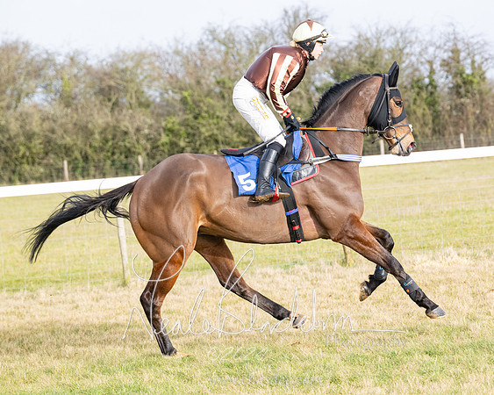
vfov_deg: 9.4
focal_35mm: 164
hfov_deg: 11.8
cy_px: 216
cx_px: 332
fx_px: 2396
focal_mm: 130
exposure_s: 1/2000
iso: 800
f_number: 5
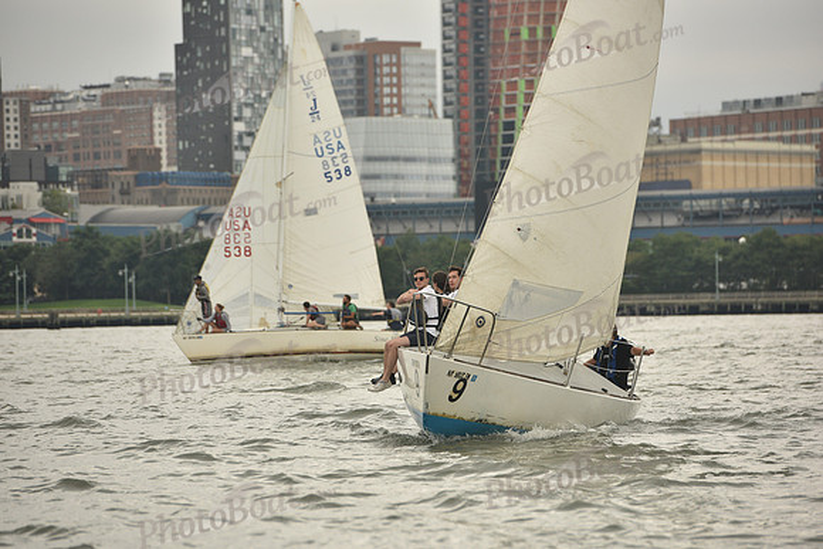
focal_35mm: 200
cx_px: 412
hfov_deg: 10.3
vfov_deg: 6.9
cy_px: 274
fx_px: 4573
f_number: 5.6
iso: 320
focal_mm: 200
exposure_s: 1/1600
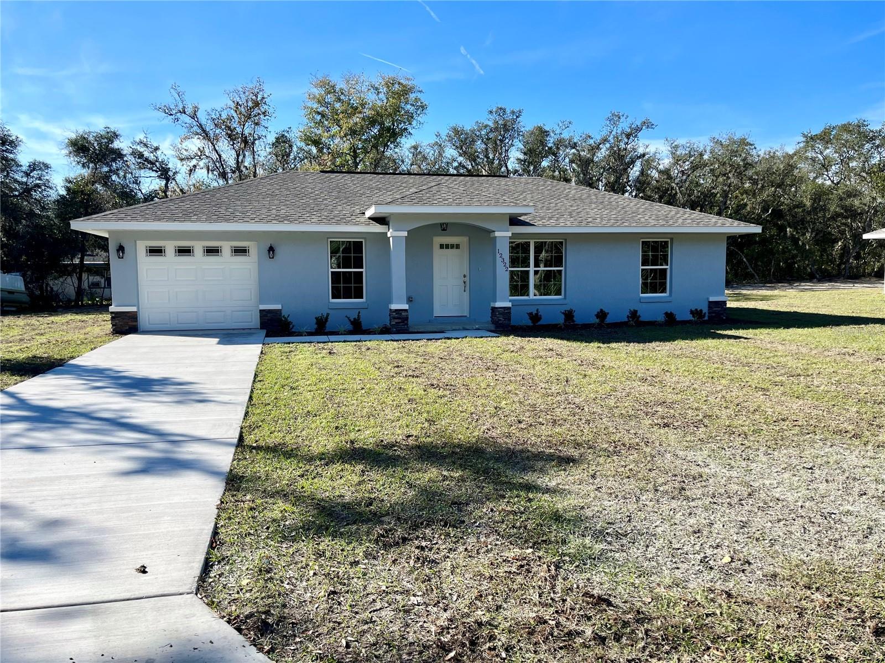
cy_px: 332
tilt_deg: -4.4
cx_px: 442
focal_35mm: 26
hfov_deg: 67.3
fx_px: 665
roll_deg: +0.7
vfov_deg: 53.1
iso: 50
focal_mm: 5.1
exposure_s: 1/2268
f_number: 1.6
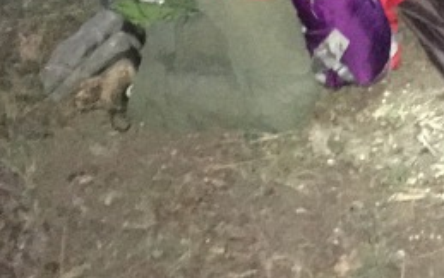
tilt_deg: -26.8
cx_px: 425
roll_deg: +1.2
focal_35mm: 95
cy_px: -223
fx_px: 1150
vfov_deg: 12.6
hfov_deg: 21.2
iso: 1600
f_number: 2.2
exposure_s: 1/16
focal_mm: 4.15
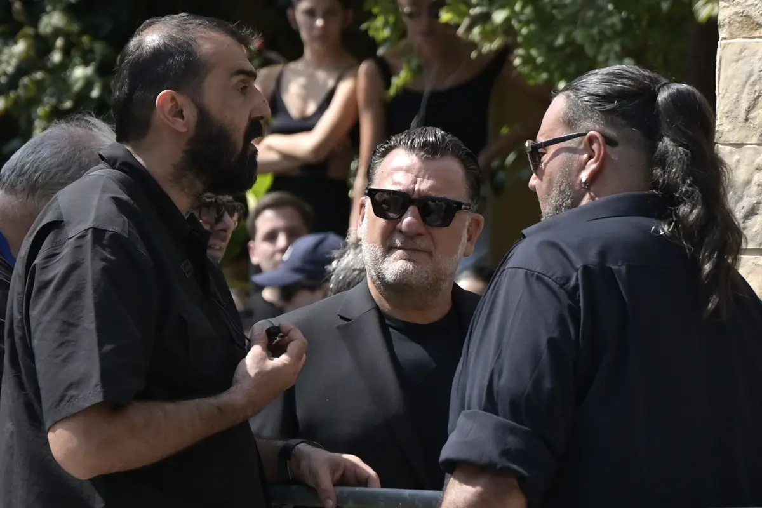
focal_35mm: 300
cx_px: 381
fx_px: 6350
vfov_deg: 4.6
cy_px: 254
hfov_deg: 6.9
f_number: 8
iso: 250
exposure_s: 1/640
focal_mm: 200
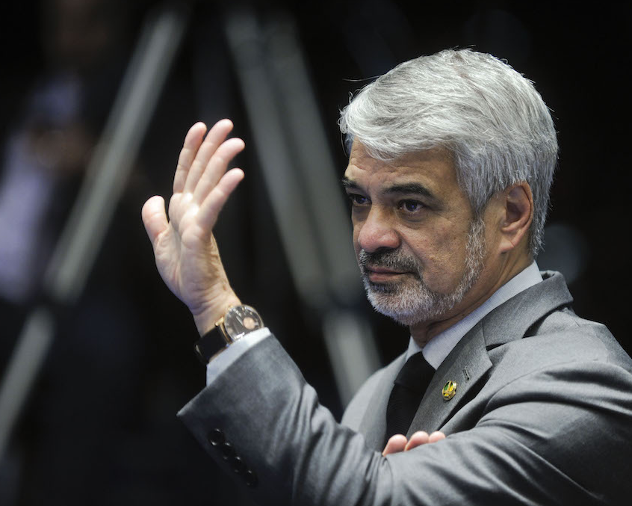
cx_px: 378
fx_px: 4246
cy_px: 252
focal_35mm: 227
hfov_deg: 8.5
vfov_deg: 6.8
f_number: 5
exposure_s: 1/125
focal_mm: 200
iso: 1600
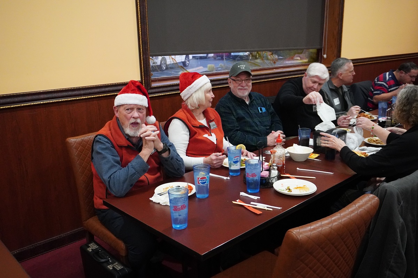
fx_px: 366
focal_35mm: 32
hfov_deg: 59.5
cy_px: 139
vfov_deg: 41.7
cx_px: 209
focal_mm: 21
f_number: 4
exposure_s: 1/125
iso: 6400
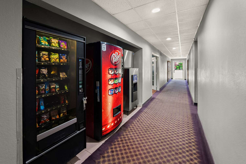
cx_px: 123
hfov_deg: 108.3
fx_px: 89
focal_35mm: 13
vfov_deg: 85.5
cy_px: 82
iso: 640
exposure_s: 1/4
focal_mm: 13
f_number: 6.3
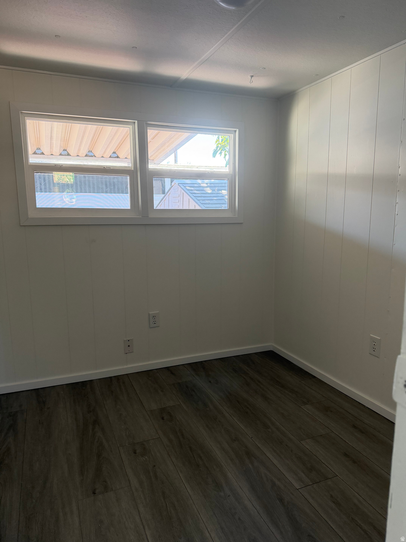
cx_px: 203
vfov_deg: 71.6
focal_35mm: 24
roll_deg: -0.1
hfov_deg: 56.8
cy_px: 271
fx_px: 375
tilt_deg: -9.3
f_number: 1.78
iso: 200
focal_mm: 6.76
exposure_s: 1/93
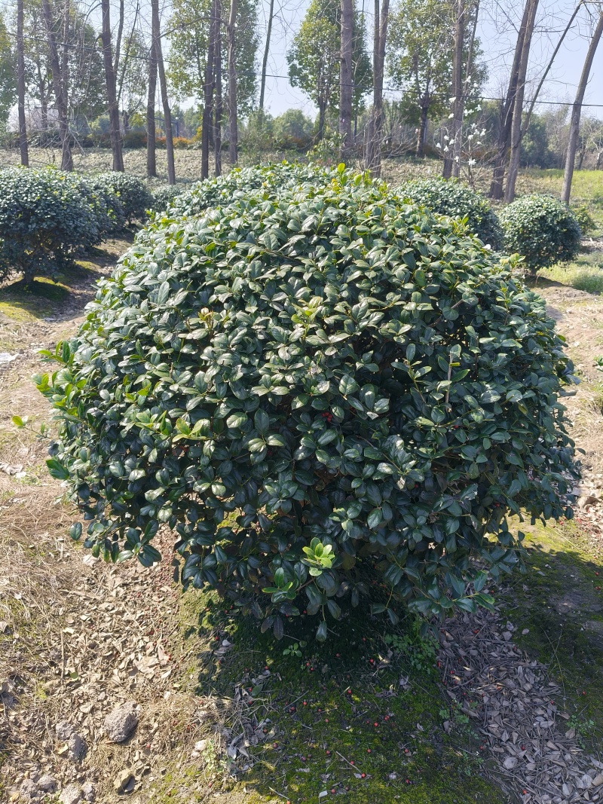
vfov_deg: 67.3
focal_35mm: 26
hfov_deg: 53.1
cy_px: 402
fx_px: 604
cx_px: 302
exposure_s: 1/1241
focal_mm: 4.84
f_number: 1.8
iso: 80
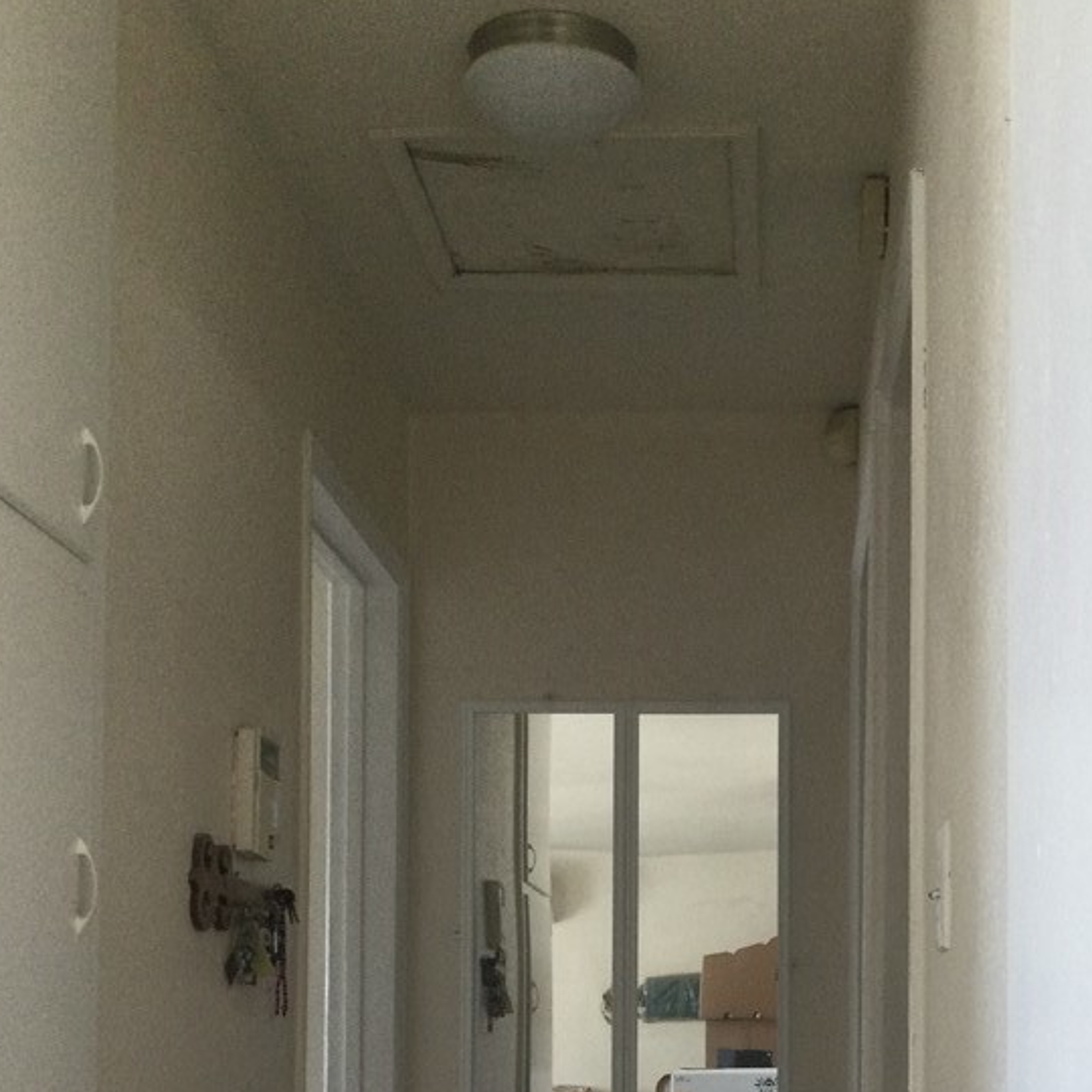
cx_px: 746
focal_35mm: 52
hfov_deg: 32.5
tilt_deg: +0.8
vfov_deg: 31.3
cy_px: 985
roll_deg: +1.4
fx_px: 1856
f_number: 2.4
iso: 40
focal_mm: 3.3
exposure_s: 1/30
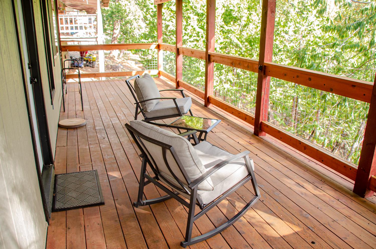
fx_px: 281
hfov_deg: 67.5
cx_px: 188
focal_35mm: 27
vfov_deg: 47.7
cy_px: 124
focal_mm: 18
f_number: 3.5
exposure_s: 1/60
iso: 200
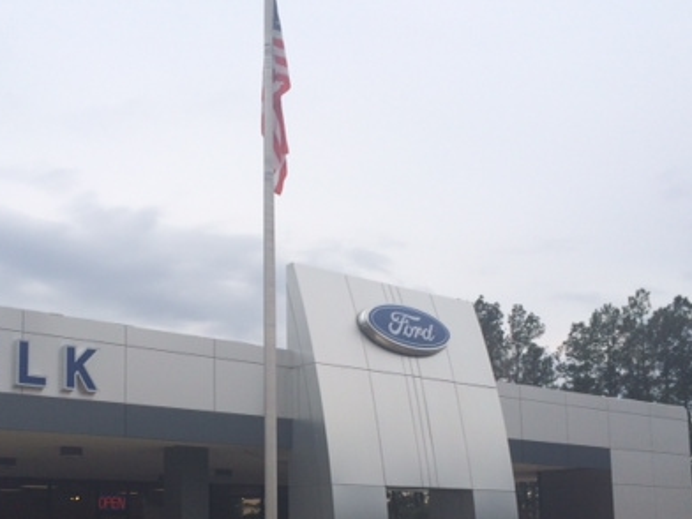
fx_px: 980
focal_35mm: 49
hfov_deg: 38.6
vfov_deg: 29.0
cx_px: 256
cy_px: 420
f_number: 2.2
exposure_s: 1/1580
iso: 32
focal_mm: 4.12
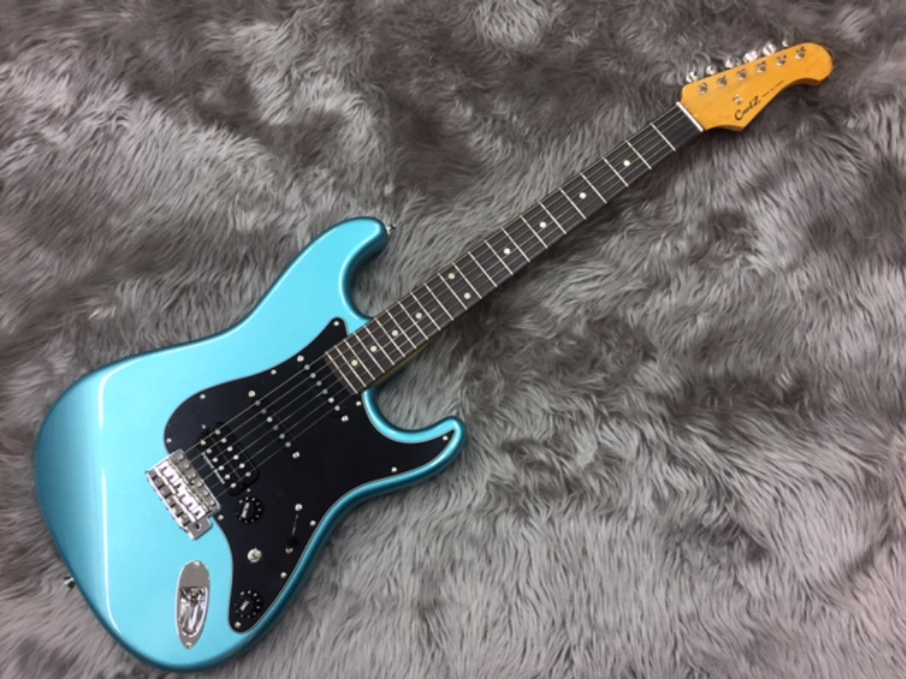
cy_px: 340
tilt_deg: -77.9
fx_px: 759
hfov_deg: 61.7
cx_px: 453
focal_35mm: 29
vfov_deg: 48.2
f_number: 2.2
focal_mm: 4.15
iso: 50
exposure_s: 1/30
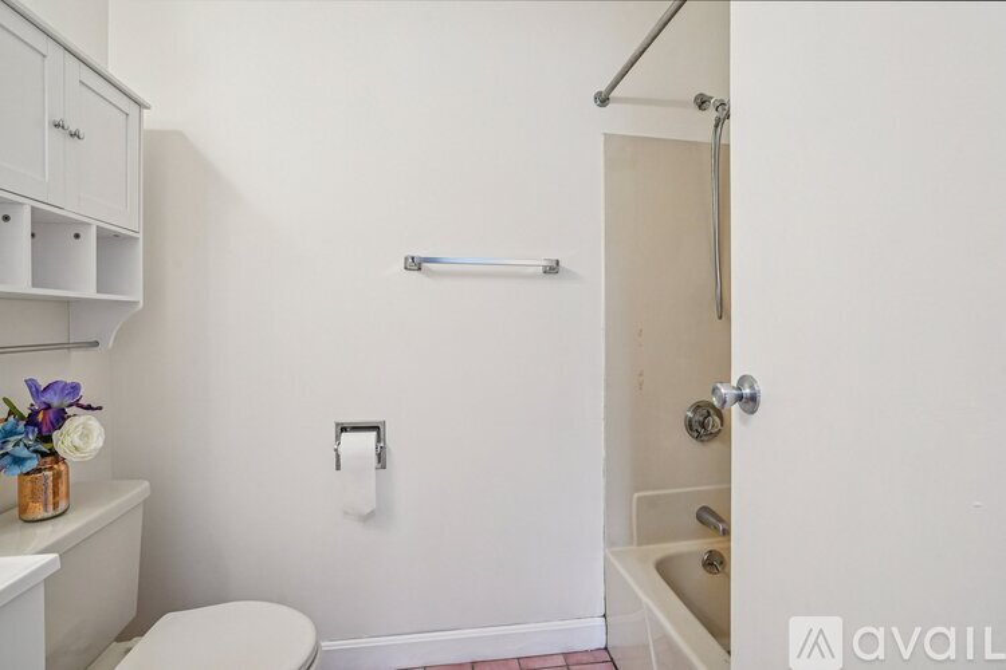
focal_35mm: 16
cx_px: 503
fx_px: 447
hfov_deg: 96.7
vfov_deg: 73.7
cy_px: 335
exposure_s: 1/30
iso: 1000
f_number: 8
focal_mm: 16
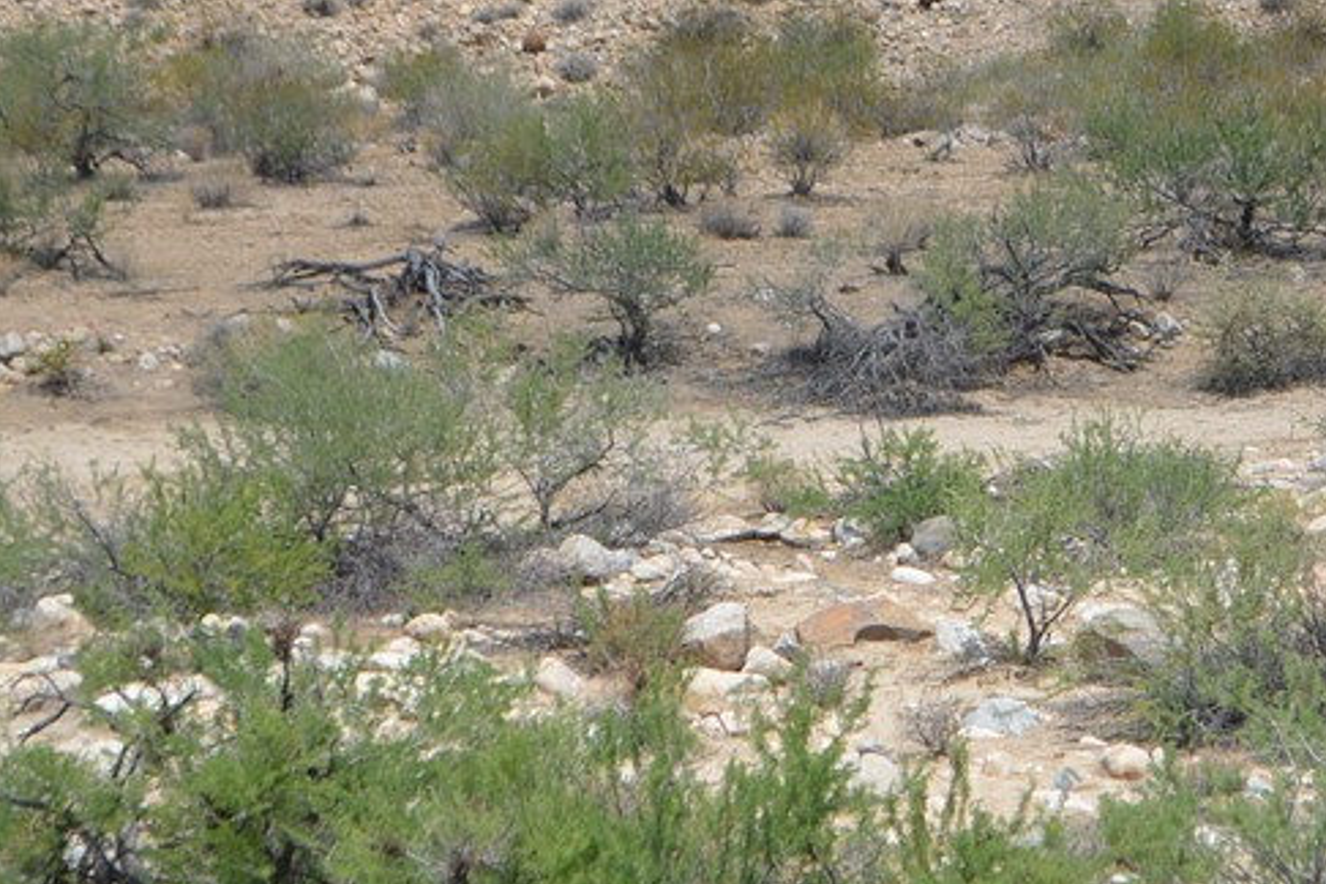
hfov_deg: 11.1
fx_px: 6781
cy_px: 527
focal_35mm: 184
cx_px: 1192
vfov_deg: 7.5
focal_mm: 55
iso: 400
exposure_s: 1/1600
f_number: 6.3
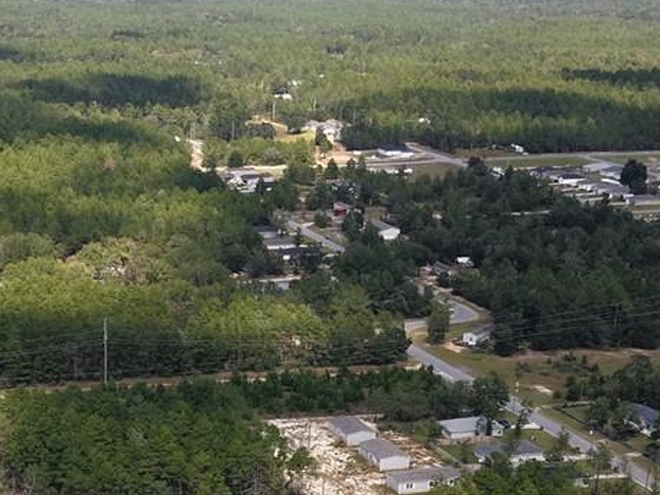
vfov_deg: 16.8
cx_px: 183
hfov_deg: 23.1
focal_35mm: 84
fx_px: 1602
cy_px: 592
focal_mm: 8.67
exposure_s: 1/80
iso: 200
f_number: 1.8
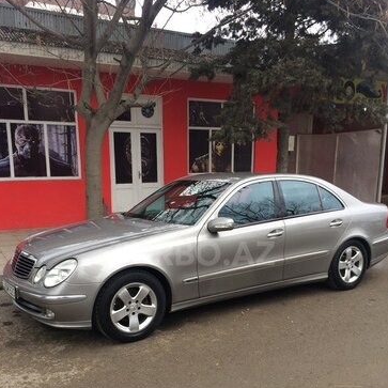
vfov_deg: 46.6
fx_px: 444
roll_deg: +1.1
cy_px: 253
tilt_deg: -12.4
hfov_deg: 47.2
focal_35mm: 35
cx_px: 192
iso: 32
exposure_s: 1/112
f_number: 2.2
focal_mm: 4.15
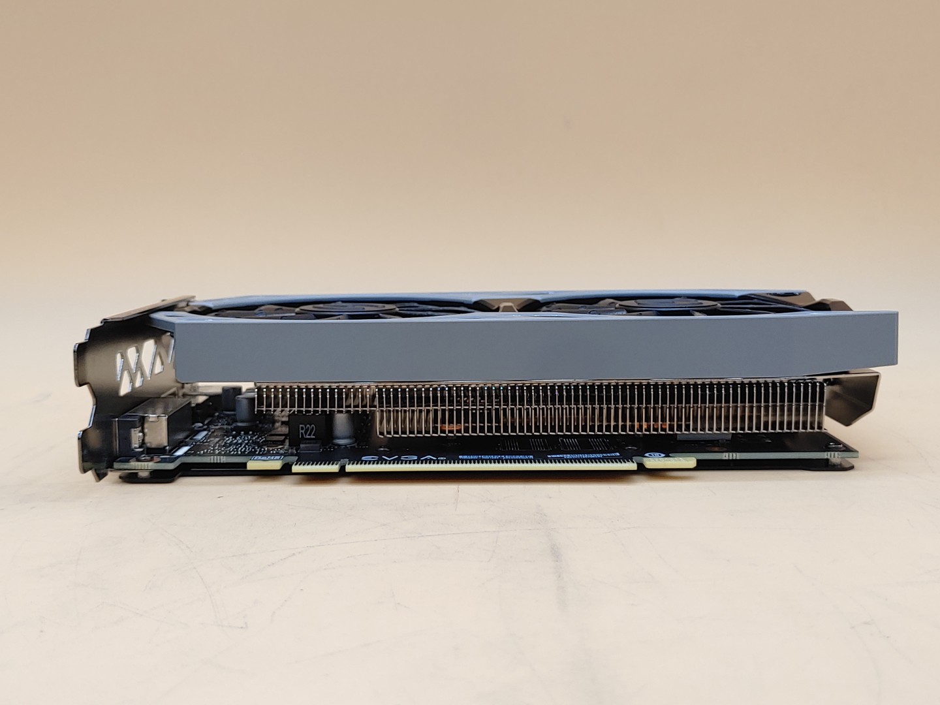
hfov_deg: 45.8
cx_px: 470
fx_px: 1113
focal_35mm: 41
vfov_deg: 35.1
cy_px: 352
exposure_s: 1/109
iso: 50
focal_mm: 4.36
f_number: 1.8
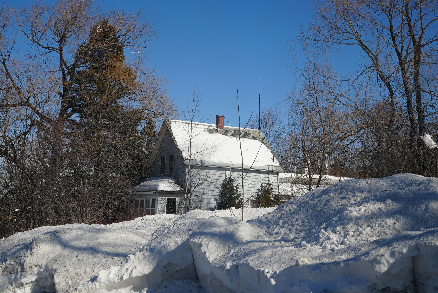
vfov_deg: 27.0
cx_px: 219
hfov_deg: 39.6
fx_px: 609
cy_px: 146
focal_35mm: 50
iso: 80
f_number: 10
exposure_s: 1/160
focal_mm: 50
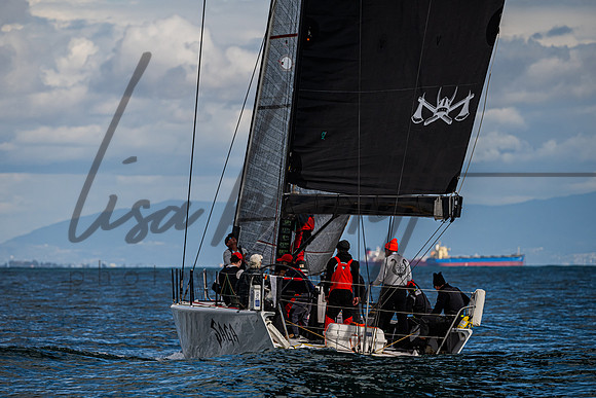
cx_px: 264
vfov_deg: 4.0
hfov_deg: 6.0
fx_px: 5690
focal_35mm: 344
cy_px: 201
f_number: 5.6
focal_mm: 260
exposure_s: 1/3200
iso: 400
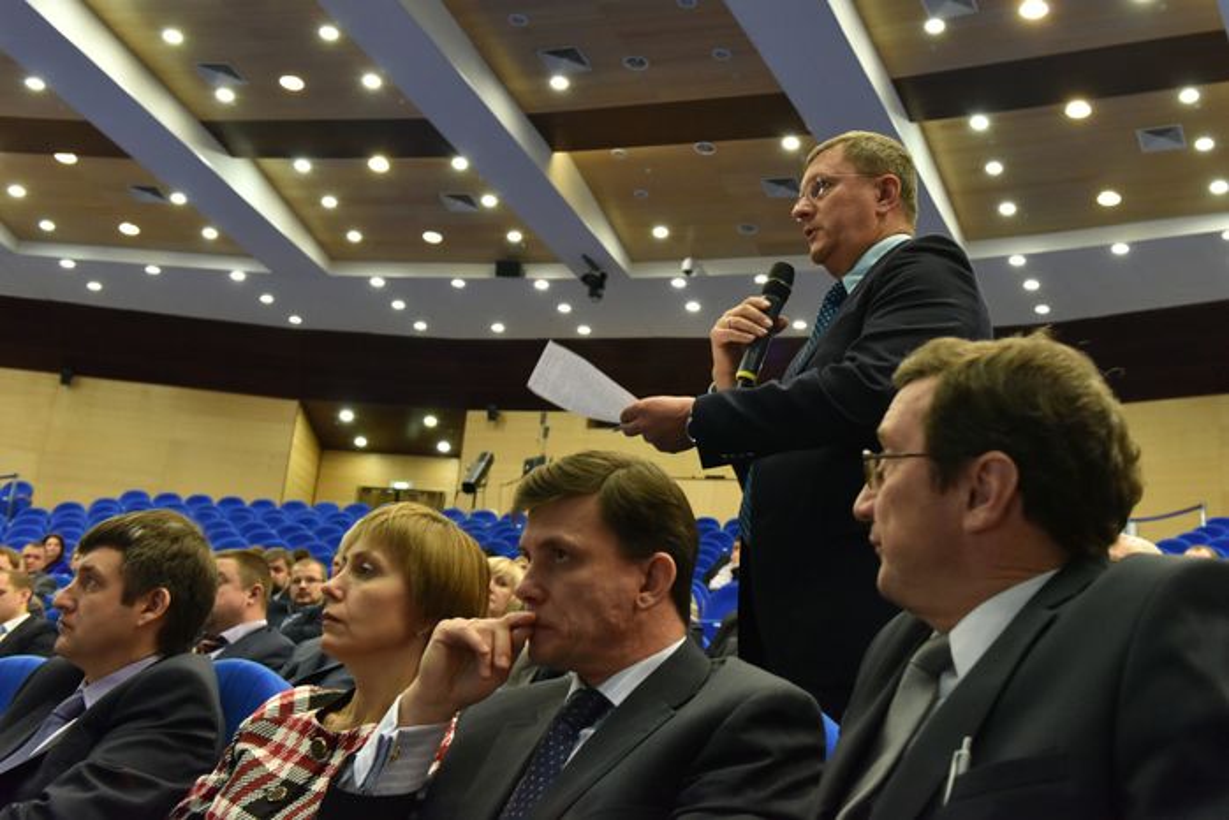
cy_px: 410
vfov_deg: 37.9
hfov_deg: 54.4
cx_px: 614
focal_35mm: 35
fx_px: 1195
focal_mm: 35
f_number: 5.6
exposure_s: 1/40
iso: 2500
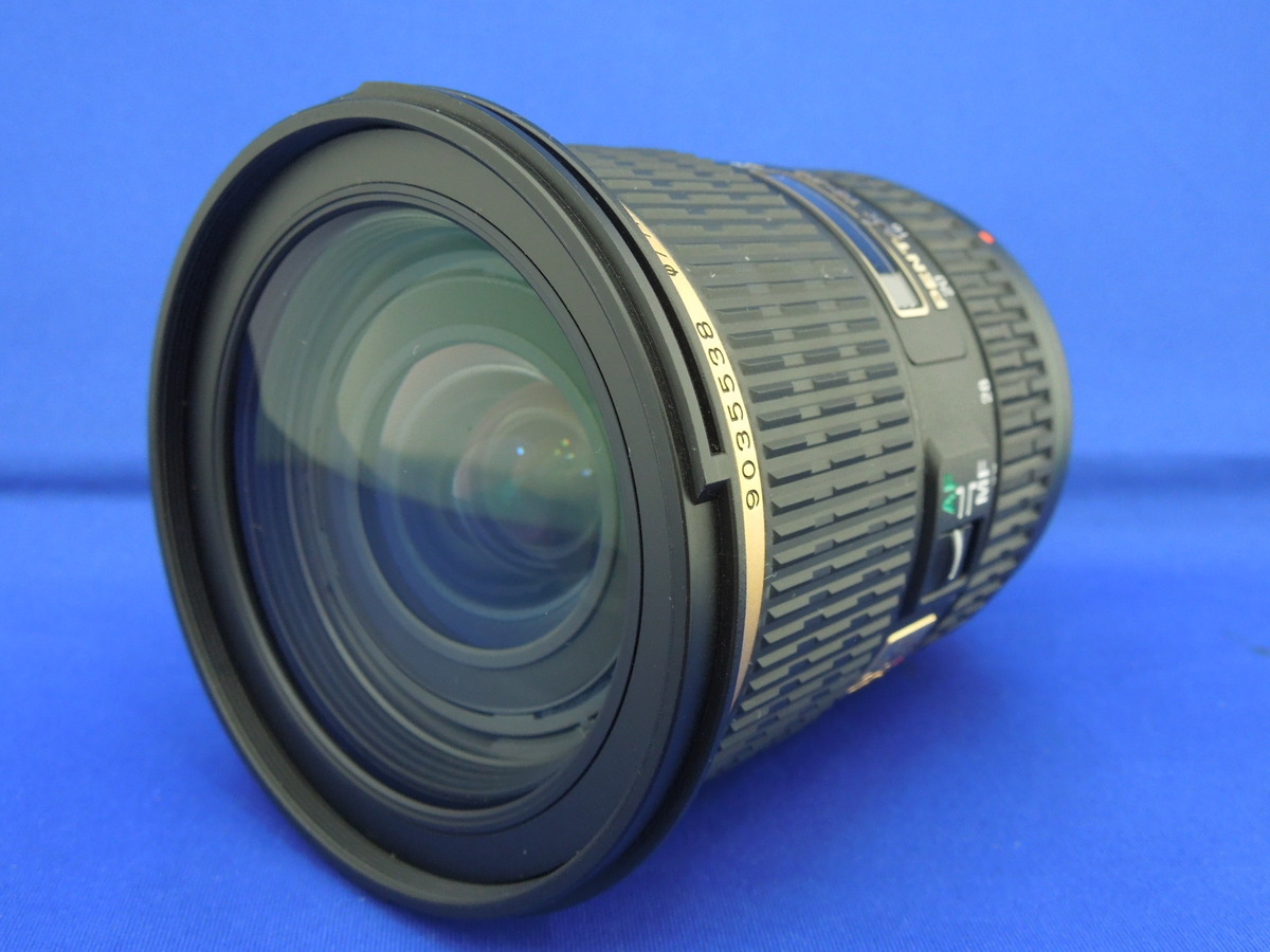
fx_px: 1284
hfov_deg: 52.6
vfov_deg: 40.7
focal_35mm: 35
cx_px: 635
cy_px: 476
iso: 400
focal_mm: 6.3
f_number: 3.7
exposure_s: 1/20
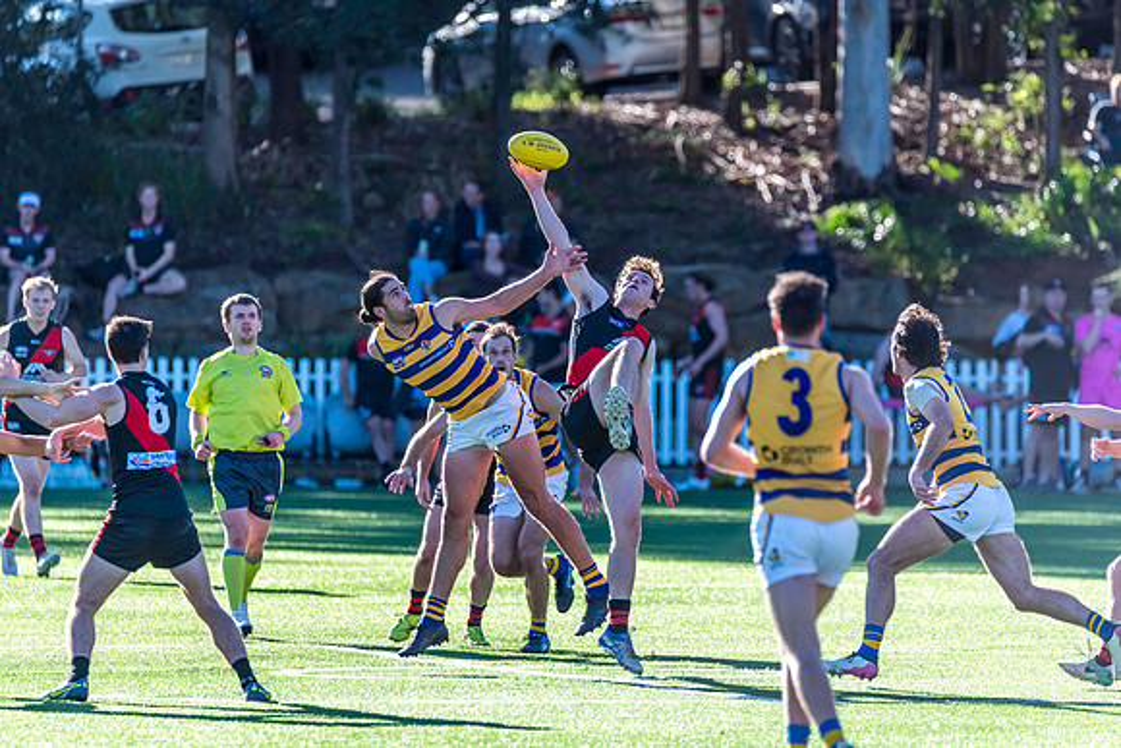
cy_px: 374
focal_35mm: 500
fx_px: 15572
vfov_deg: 2.8
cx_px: 560
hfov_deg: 4.1
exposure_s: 1/2000
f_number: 6.3
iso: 800
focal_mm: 500
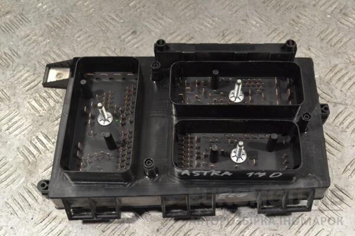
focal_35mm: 45
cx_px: 178
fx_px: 444
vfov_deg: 29.9
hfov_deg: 43.6
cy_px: 118
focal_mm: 30
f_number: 8
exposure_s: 1/250
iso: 3200
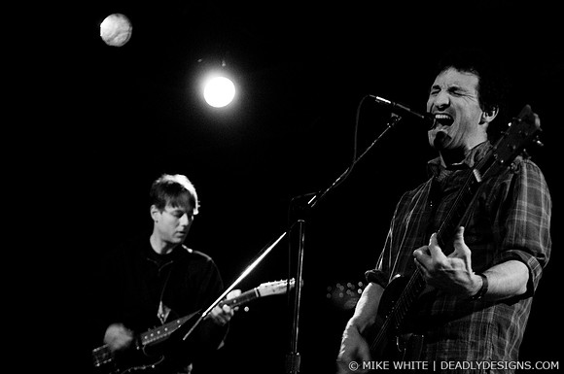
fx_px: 1126
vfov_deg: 18.9
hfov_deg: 28.1
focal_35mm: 72
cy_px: 187
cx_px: 282
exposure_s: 1/50
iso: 800
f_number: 2.8
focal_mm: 48
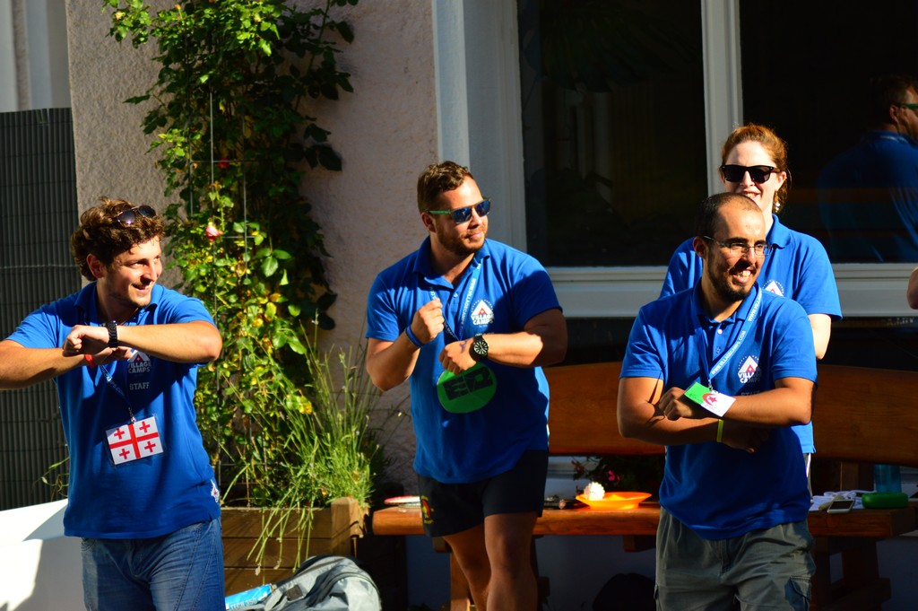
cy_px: 306
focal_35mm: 210
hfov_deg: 9.8
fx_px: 5351
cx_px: 459
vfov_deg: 6.5
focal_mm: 140
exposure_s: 1/1600
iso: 400
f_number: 4.2
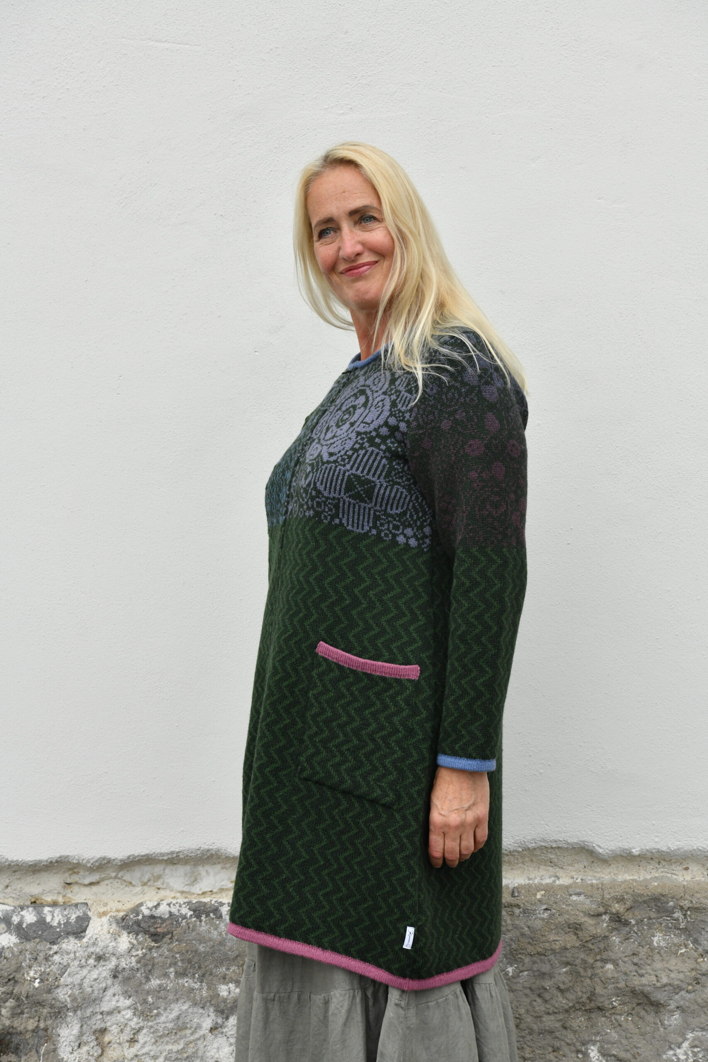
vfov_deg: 28.8
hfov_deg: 19.5
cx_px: 354
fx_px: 2065
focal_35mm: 70
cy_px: 531
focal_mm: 70
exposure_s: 1/500
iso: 1600
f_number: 11
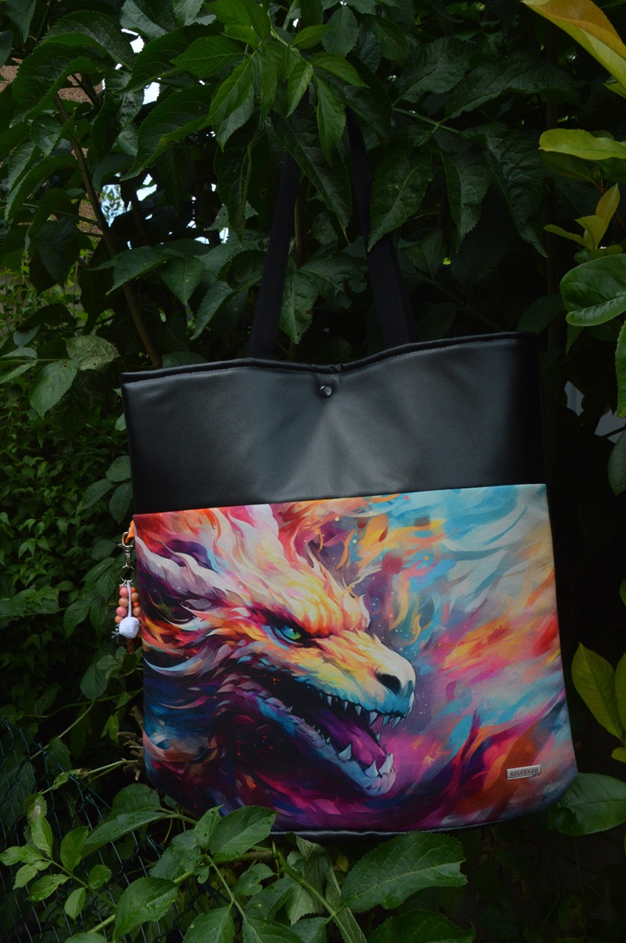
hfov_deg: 32.9
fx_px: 1059
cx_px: 313
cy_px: 472
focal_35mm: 40
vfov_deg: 48.0
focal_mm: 27
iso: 800
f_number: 11
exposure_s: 1/500
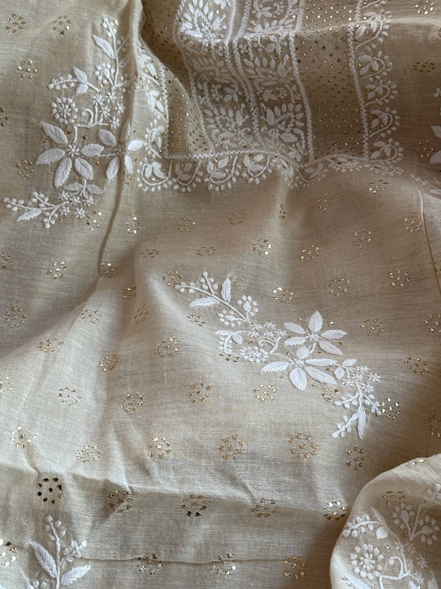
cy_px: 267
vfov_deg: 35.5
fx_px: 917
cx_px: 247
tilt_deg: -61.6
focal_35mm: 54
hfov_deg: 27.0
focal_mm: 6.76
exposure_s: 1/60
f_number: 1.78
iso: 125
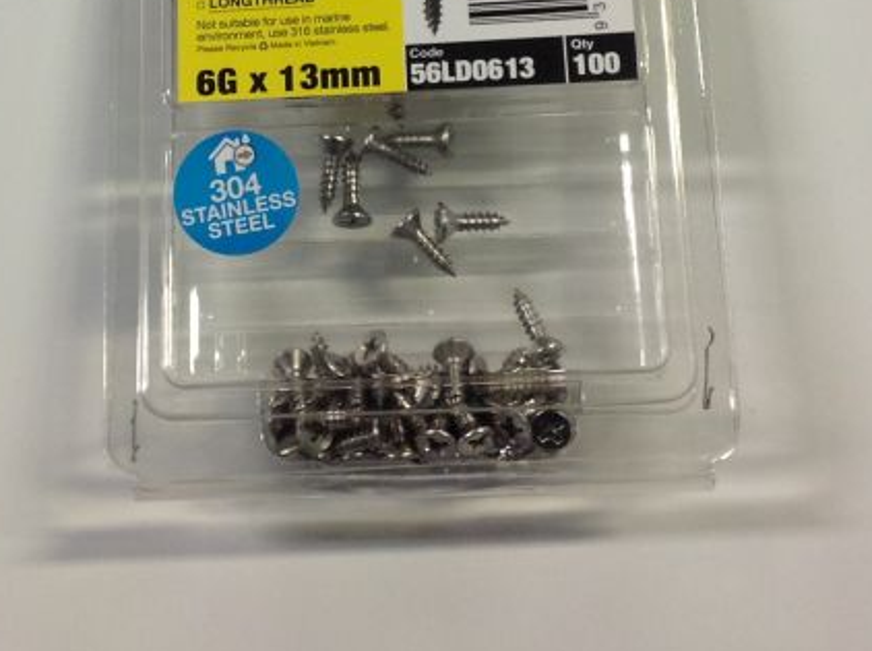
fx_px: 2087
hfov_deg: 23.5
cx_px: 310
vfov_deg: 17.4
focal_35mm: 83
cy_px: 13
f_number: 2.4
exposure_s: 1/17
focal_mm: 4.28
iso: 64
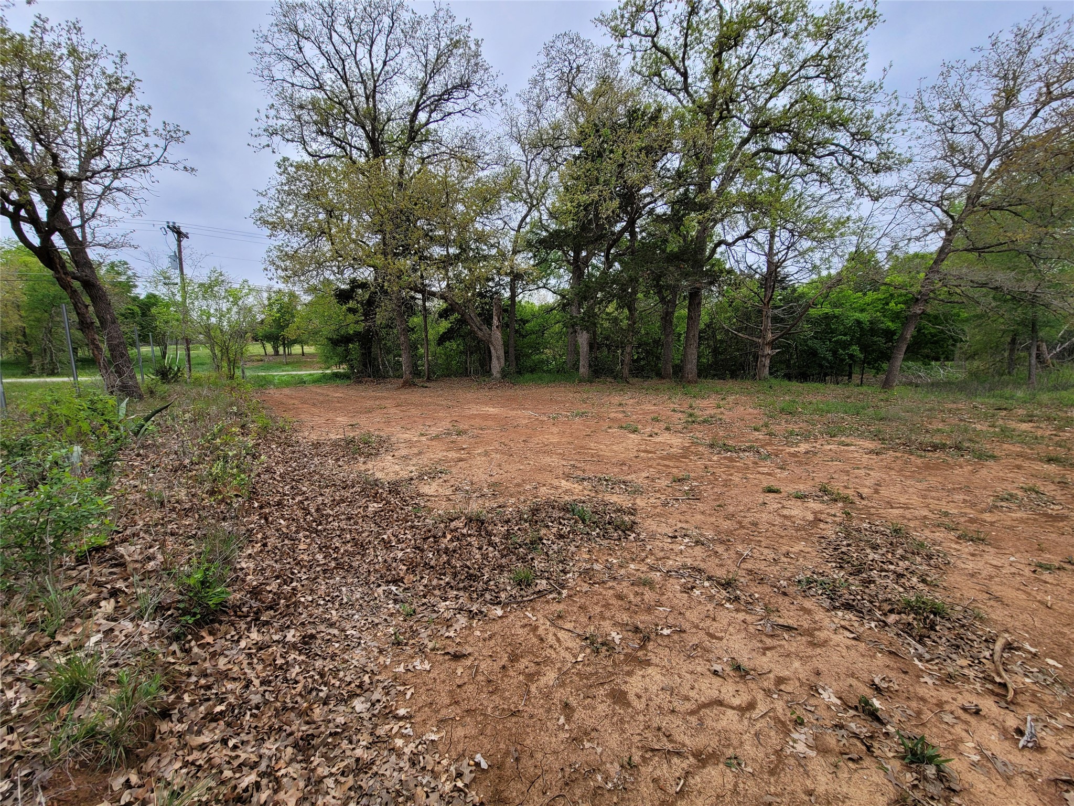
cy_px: 403
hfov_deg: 106.2
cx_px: 537
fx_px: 403
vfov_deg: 89.9
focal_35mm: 13
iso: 64
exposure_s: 1/490
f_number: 2.2
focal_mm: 2.2
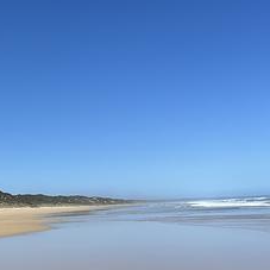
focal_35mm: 63
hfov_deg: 25.5
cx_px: -18
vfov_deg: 26.8
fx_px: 556
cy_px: 215
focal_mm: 5.1
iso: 50
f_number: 1.6
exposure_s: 1/6173
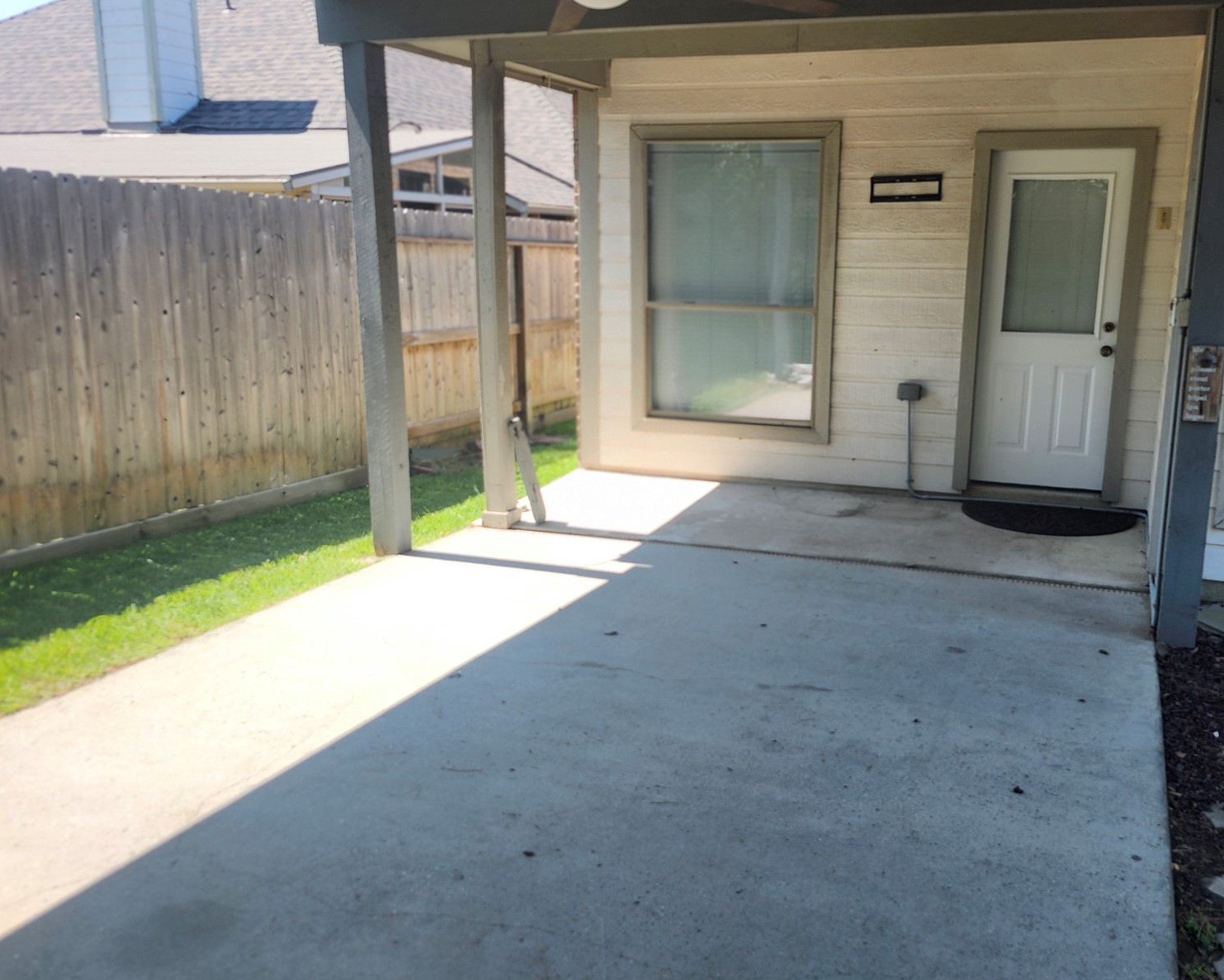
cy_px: 505
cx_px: 711
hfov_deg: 56.9
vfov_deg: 47.1
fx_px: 1123
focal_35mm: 31
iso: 25
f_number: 1.8
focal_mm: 5.54
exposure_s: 1/515
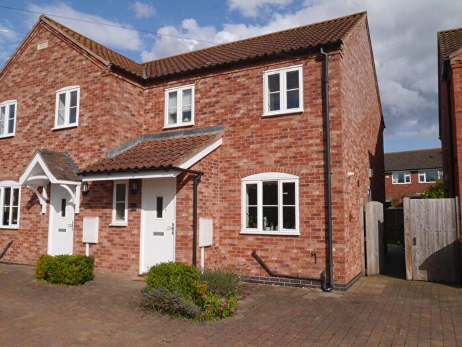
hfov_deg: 63.4
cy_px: 174
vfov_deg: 49.8
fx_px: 374
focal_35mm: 28
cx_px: 231
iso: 320
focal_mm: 14
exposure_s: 1/160
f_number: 22
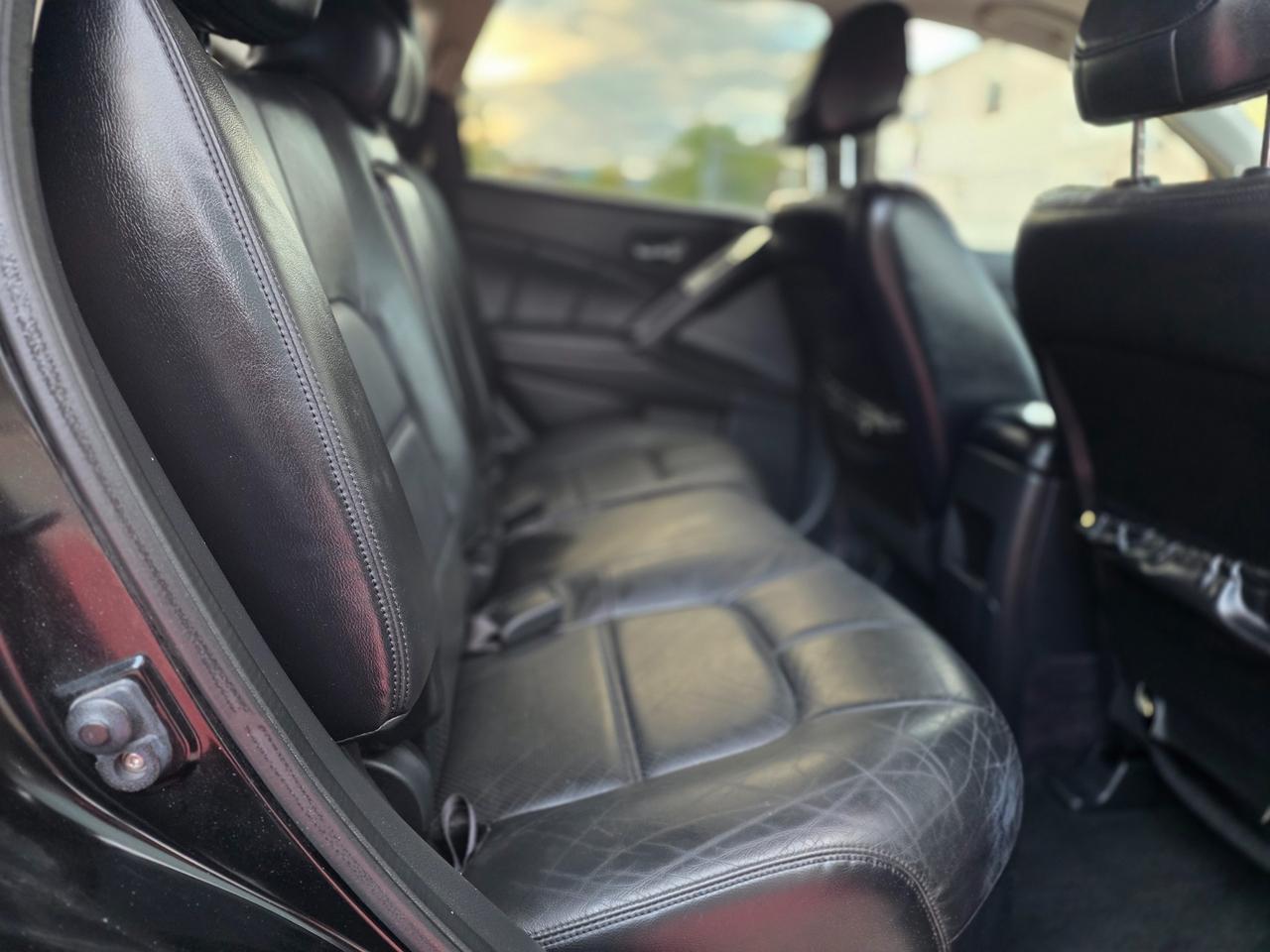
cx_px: 635
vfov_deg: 58.9
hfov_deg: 73.9
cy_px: 476
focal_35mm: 23
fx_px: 844
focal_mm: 6.25
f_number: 1.7
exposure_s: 1/120
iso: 800
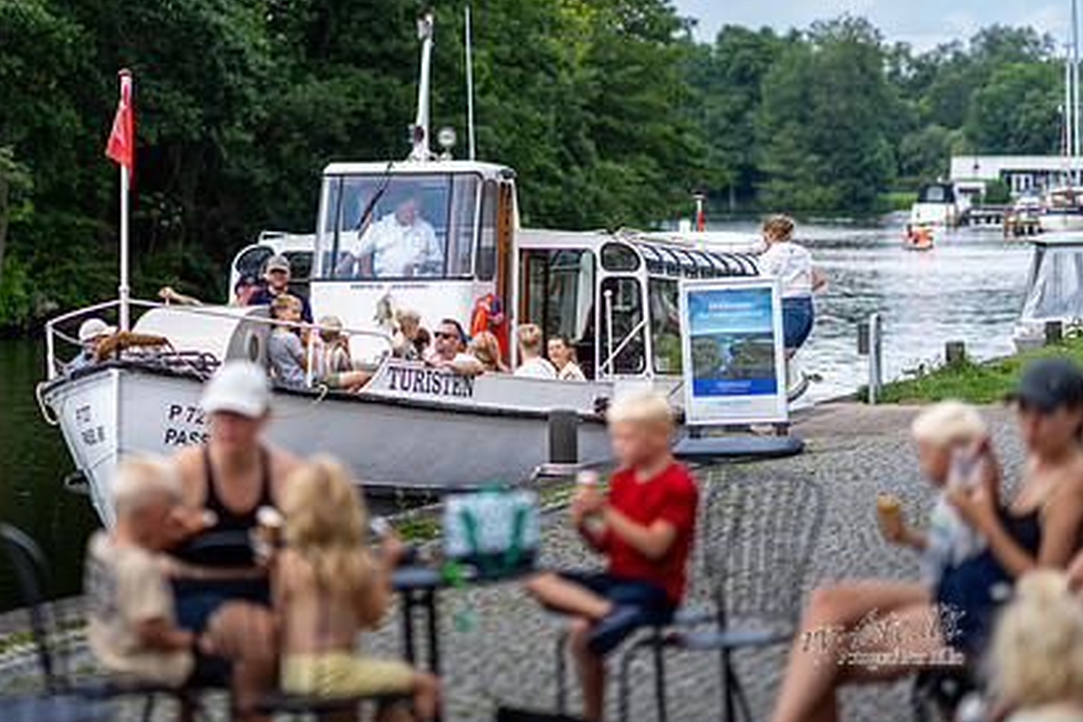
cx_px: 377
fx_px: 3610
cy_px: 257
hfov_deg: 17.0
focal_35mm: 120
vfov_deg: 11.4
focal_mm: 85
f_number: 1.4
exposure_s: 1/1250
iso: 50
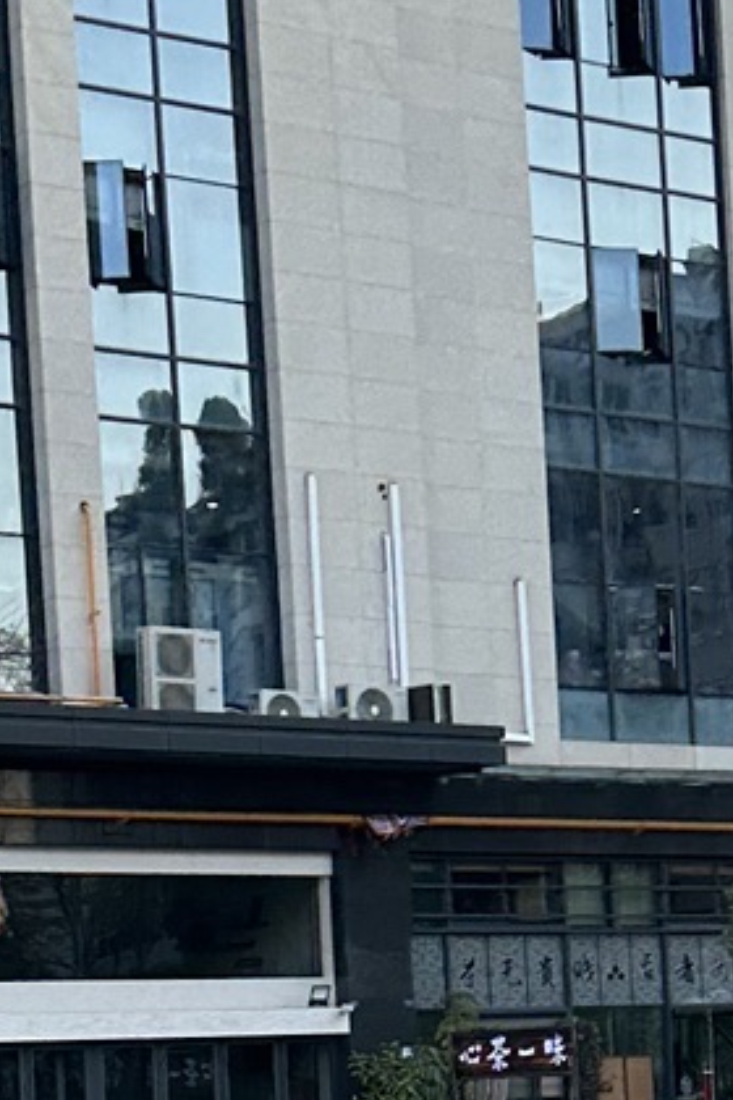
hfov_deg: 11.2
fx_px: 3634
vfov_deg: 16.8
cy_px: 1108
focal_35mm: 119
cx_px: 1010
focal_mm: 6.86
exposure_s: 1/1050
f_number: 1.78
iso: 80
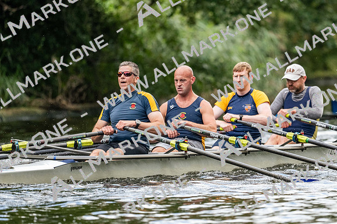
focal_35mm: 600
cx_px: 168
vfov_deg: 2.3
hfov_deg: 3.4
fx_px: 5615
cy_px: 112
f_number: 4.5
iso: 1400
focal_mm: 400
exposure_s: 1/2500
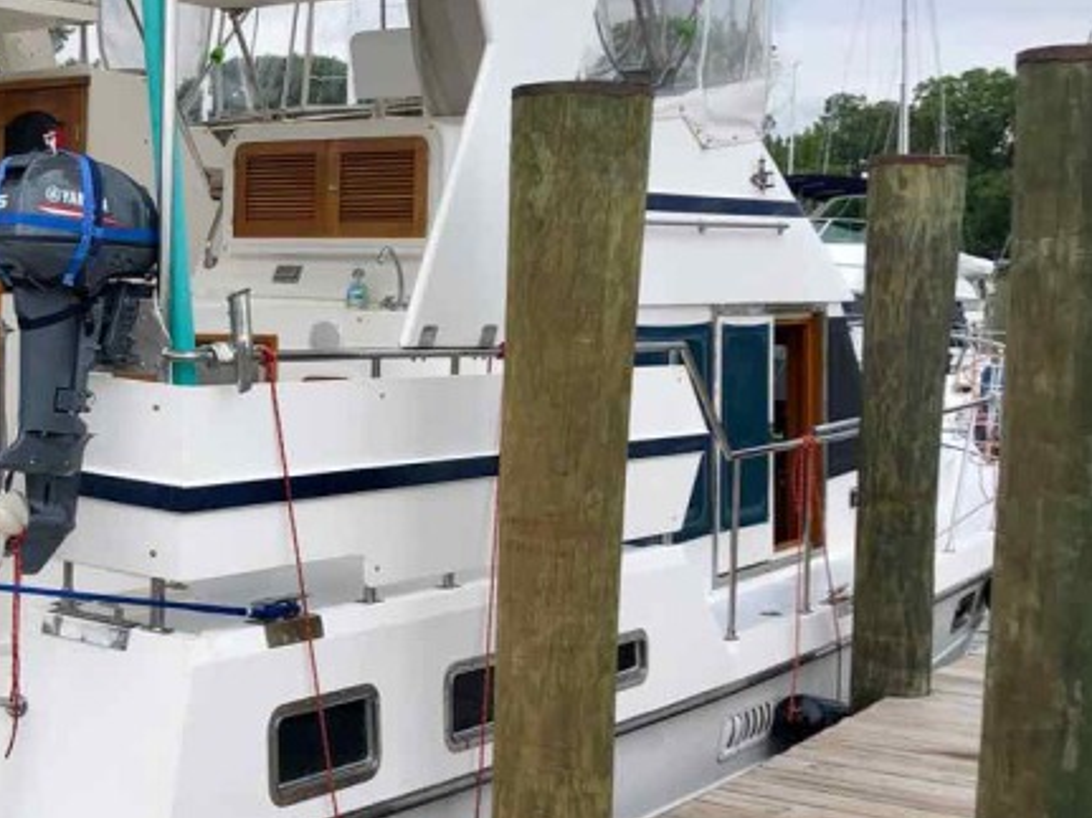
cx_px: 94
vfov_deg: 28.0
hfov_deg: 34.6
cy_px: 349
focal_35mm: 52
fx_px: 1640
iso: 20
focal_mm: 3.99
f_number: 1.8
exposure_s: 1/827
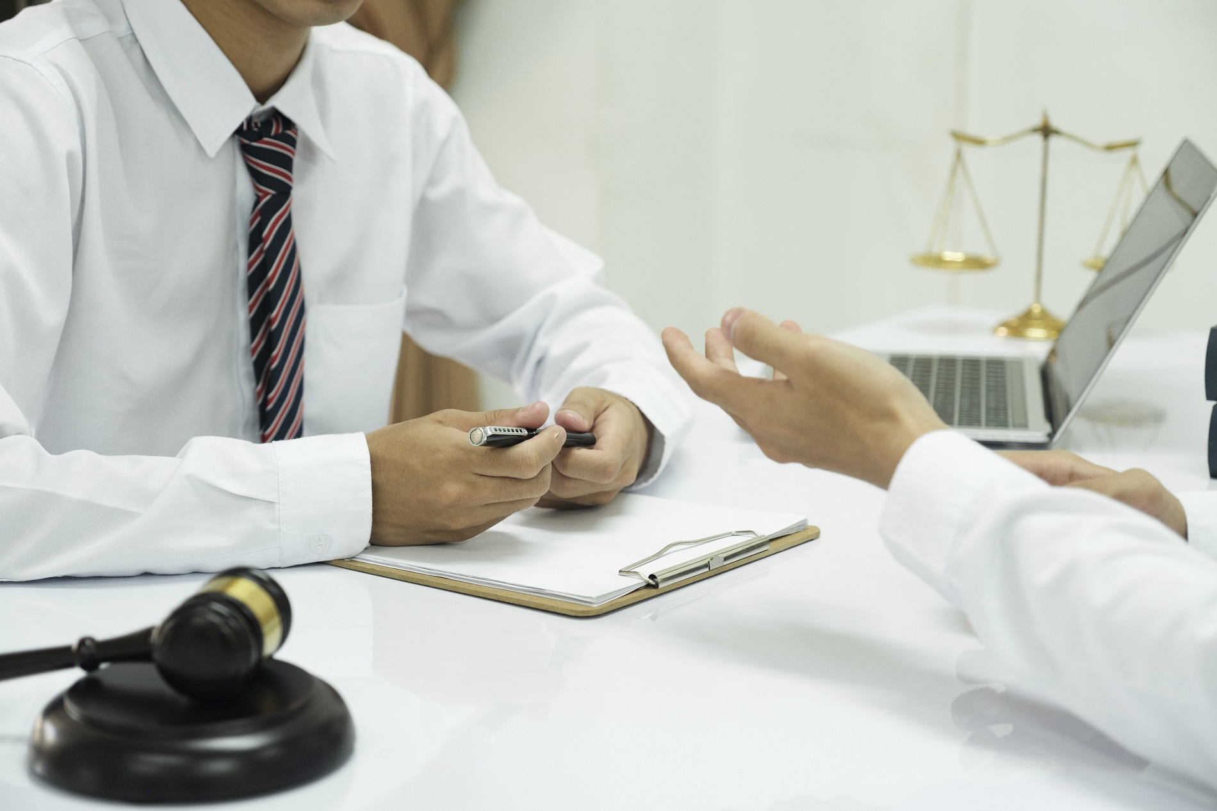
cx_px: 608
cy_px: 406
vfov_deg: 20.0
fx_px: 2298
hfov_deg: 29.7
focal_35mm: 68
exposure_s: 1/60
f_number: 2.8
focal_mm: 45.5
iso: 640
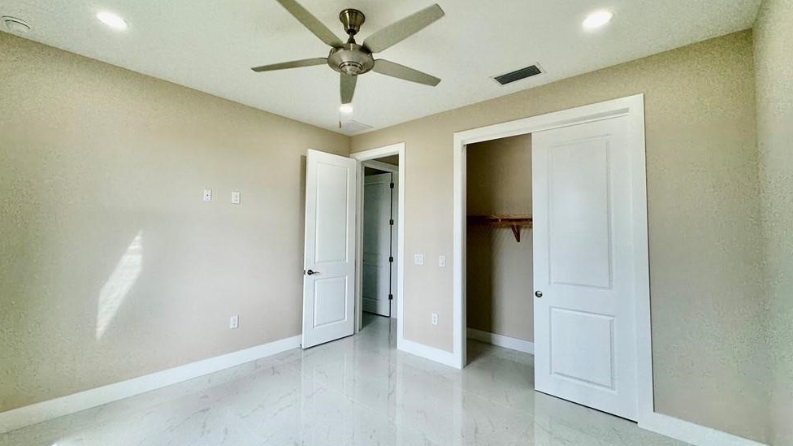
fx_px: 336
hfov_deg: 99.3
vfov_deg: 67.1
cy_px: 214
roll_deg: -0.3
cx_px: 380
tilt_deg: +3.5
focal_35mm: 16
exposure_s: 1/129
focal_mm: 2.22
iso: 40
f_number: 2.2
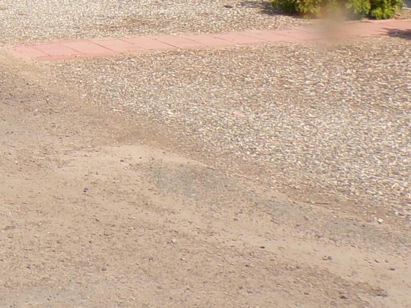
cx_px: -190
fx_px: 1080
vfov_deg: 15.5
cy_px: -77
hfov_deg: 19.1
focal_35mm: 91
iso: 80
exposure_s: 1/340
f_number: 5.8
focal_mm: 4.3
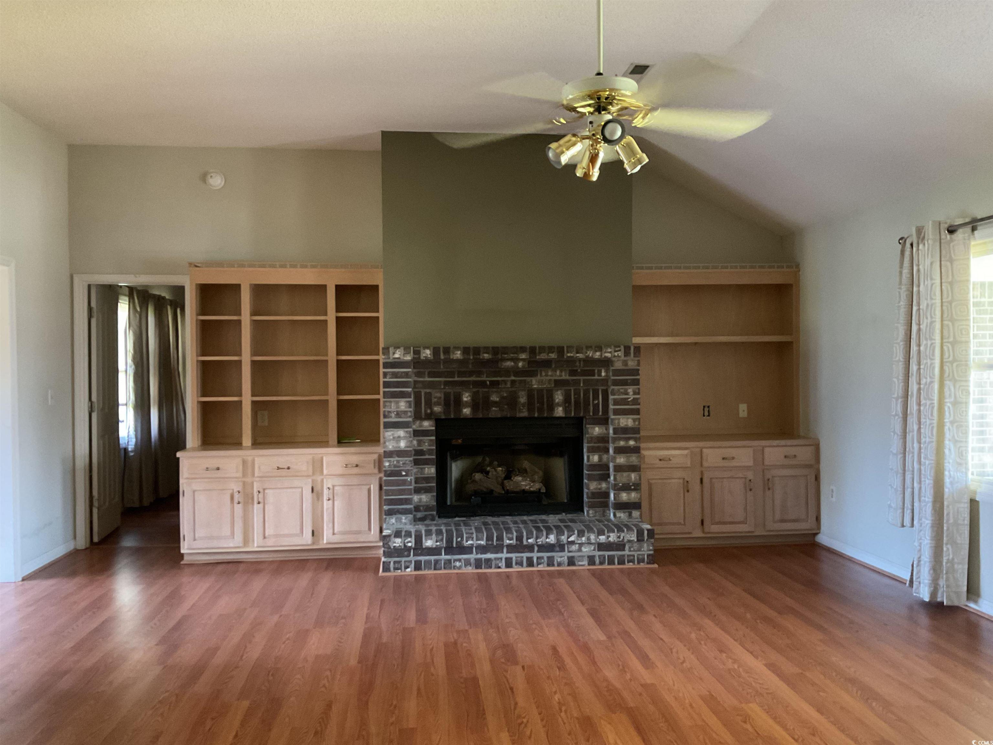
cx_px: 496
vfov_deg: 48.2
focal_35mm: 29
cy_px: 372
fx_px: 832
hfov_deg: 61.7
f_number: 1.8
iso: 320
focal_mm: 3
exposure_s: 1/30
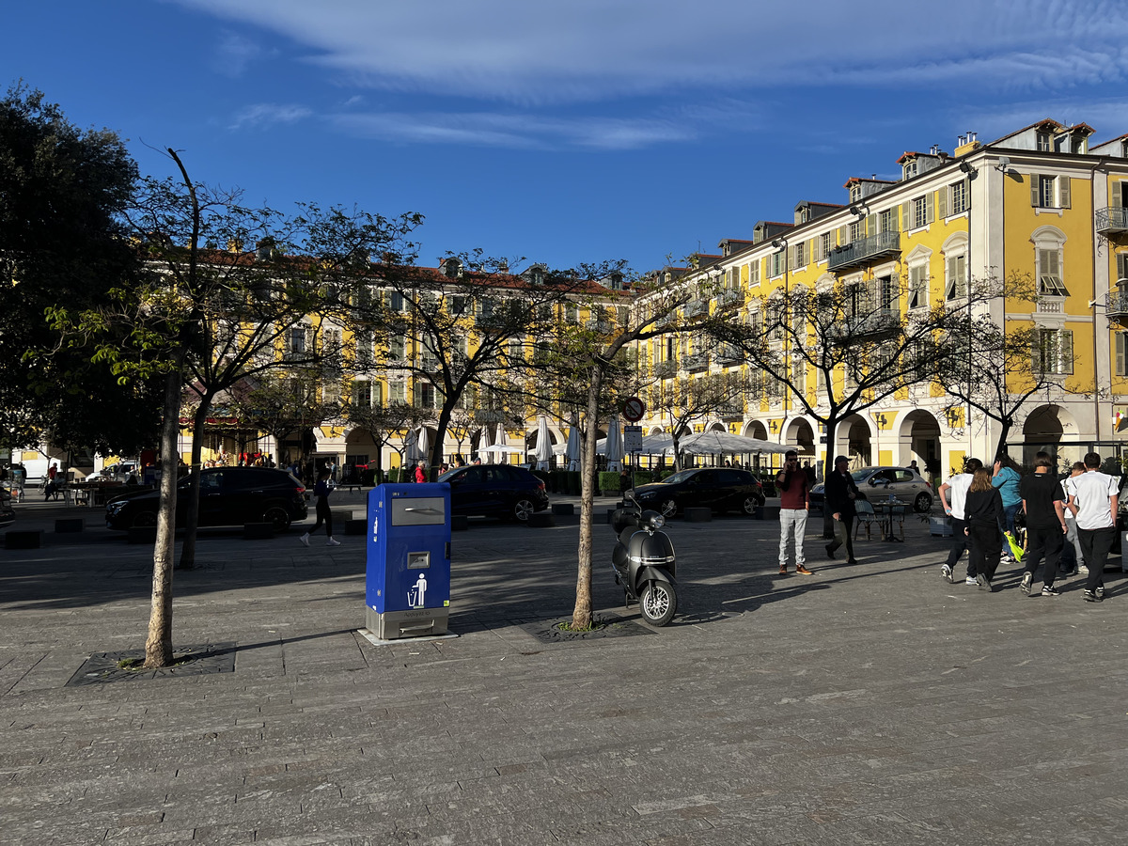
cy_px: 423
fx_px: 847
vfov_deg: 53.1
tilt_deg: +1.8
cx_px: 564
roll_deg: +0.7
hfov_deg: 67.3
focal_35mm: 26
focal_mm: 5.7
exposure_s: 1/3257
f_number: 1.5
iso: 50
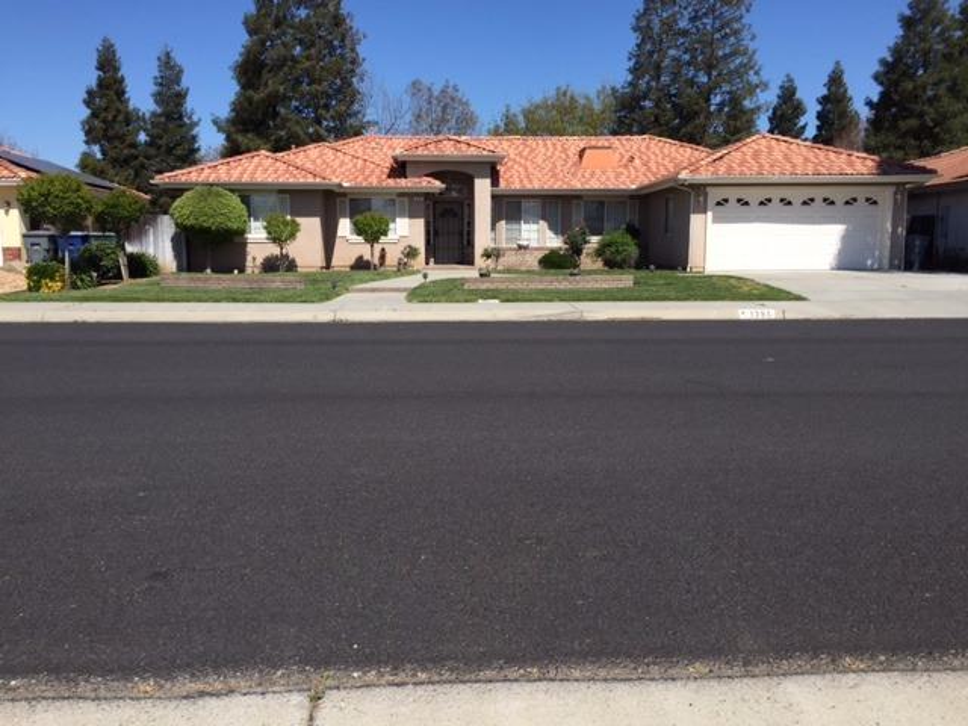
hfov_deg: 61.7
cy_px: 363
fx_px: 811
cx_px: 484
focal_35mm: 29
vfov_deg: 48.2
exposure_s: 1/2198
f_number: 2.2
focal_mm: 4.15
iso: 32
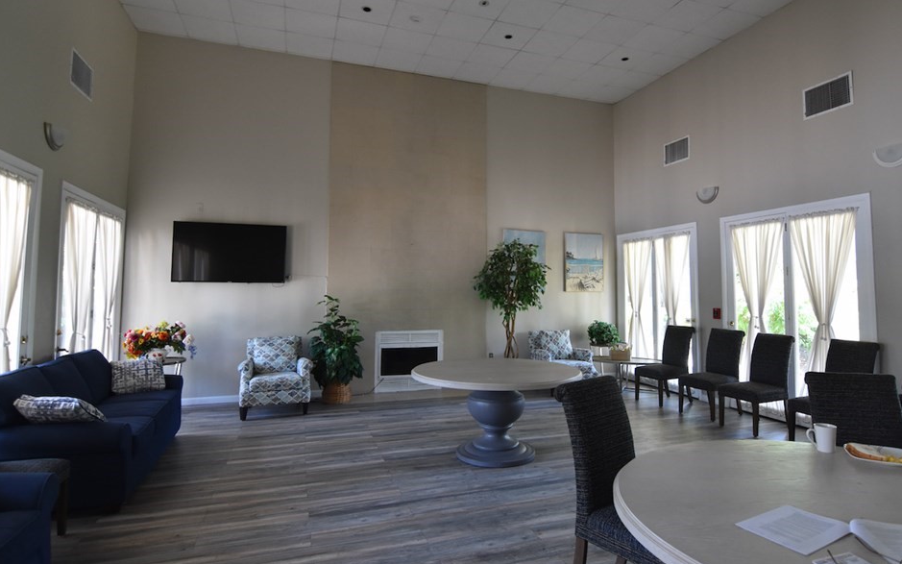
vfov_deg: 59.5
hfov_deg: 84.9
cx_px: 488
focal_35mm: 20
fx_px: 492
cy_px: 250
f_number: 4
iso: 800
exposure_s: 1/60
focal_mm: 12
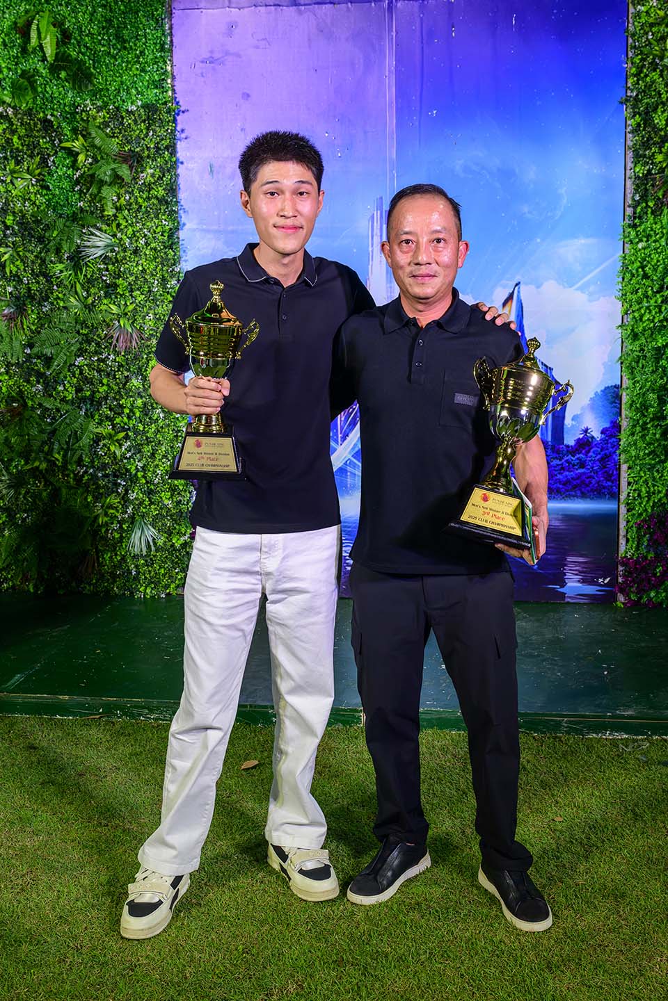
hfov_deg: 36.9
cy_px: 500
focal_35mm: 36
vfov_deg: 53.1
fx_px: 1002
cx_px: 334
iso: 1600
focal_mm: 36
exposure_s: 1/250
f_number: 6.3
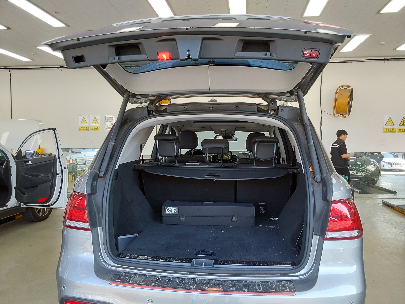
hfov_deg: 63.4
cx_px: 202
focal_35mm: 28
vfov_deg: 49.7
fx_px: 328
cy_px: 152
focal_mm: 2.91
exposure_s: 1/120
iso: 64
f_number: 1.9
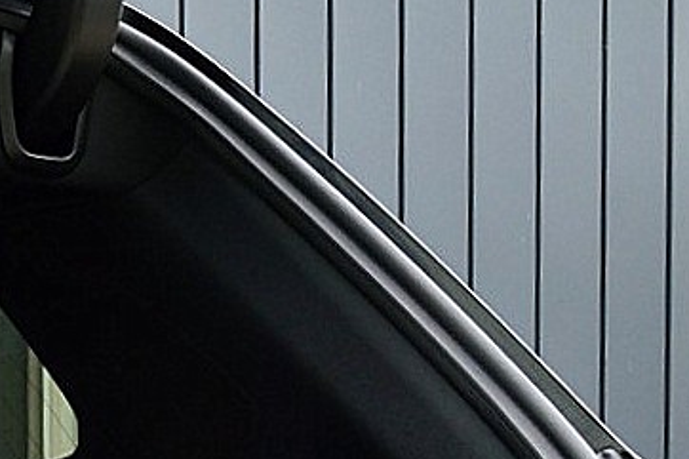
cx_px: -647
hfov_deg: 12.8
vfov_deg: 9.2
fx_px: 2702
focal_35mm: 141
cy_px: 859
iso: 400
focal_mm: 21
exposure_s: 1/125
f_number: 9
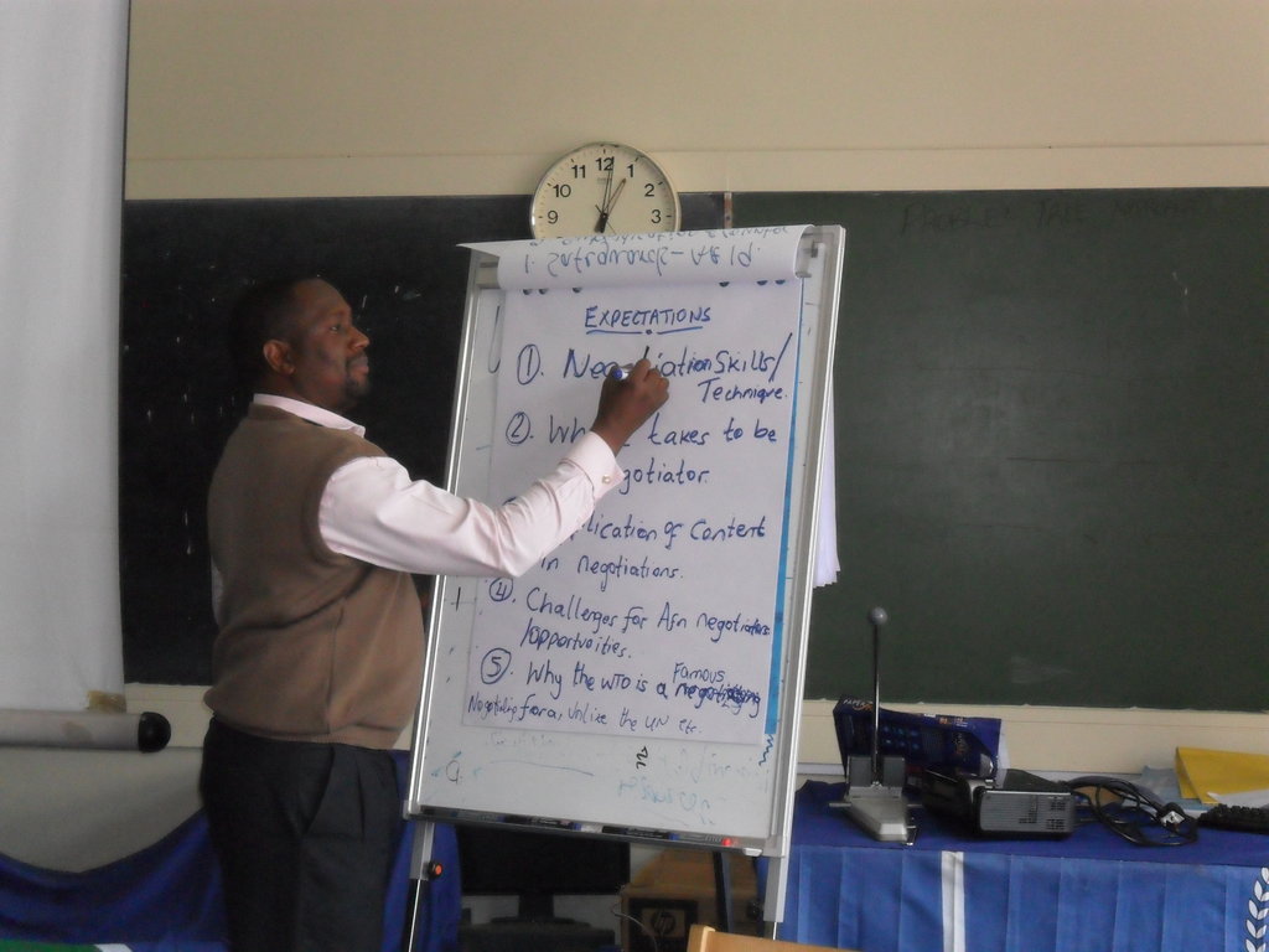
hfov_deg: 30.7
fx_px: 2310
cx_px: 634
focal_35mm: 63
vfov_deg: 23.3
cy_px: 476
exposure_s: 1/60
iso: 400
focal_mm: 11.2
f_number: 5.6
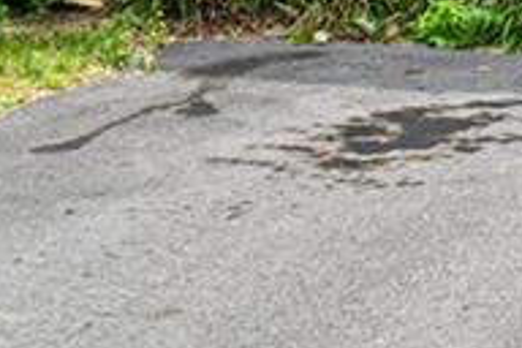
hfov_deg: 13.1
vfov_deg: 9.6
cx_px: 1145
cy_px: -464
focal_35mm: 128
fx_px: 1856
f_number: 9
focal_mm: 24
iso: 1600
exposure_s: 1/320
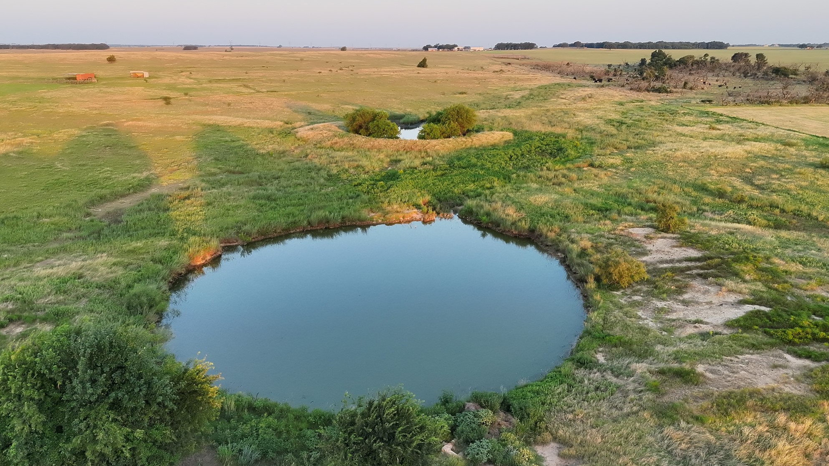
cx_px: 408
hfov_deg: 69.8
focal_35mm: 27
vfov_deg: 42.9
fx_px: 594
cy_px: 213
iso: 310
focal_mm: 6.72
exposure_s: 1/800
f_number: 1.7
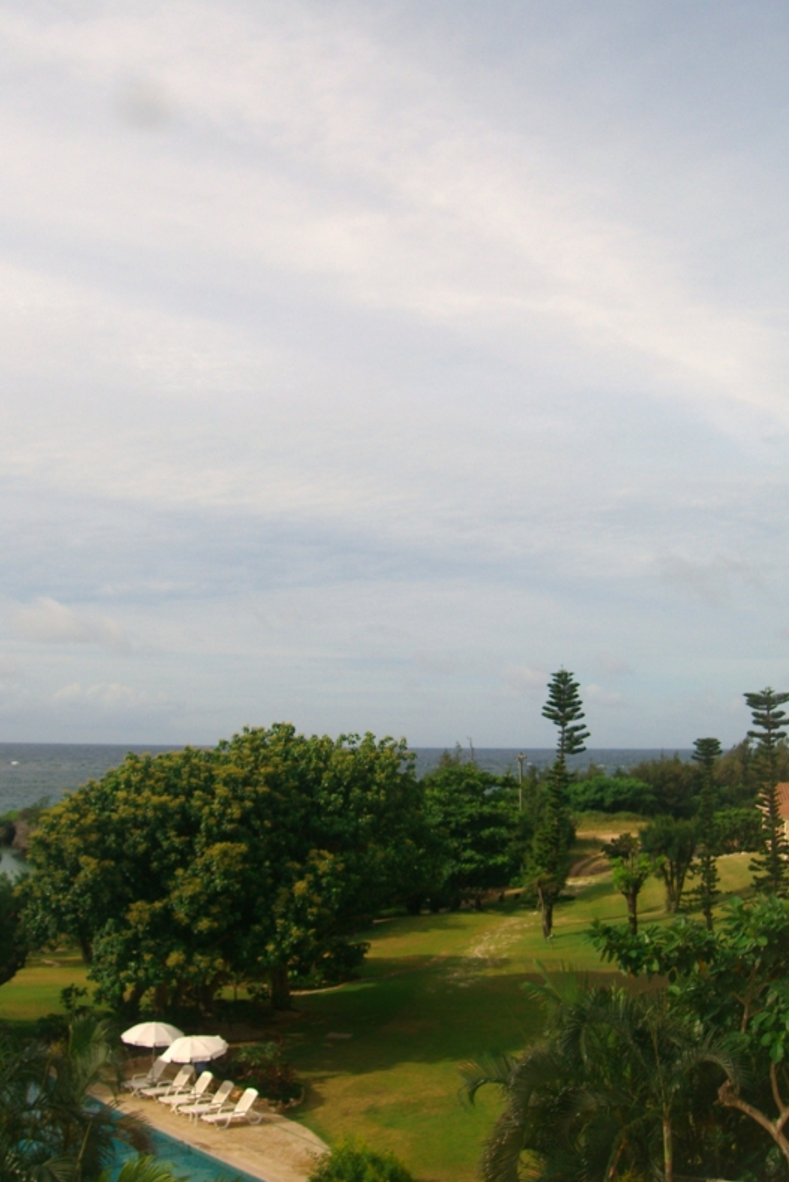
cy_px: 590
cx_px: 364
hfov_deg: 33.4
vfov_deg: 48.5
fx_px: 1314
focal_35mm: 40
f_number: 8
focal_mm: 7.9
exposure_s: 1/250
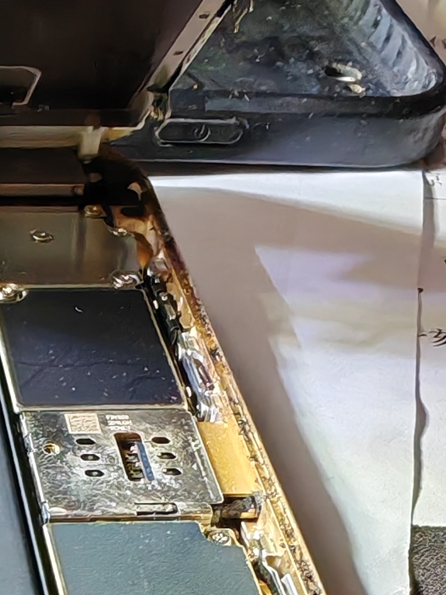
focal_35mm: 86
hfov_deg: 16.7
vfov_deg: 21.7
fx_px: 1477
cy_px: 627
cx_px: -36
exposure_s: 1/50
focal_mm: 1.96
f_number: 2.2
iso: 64
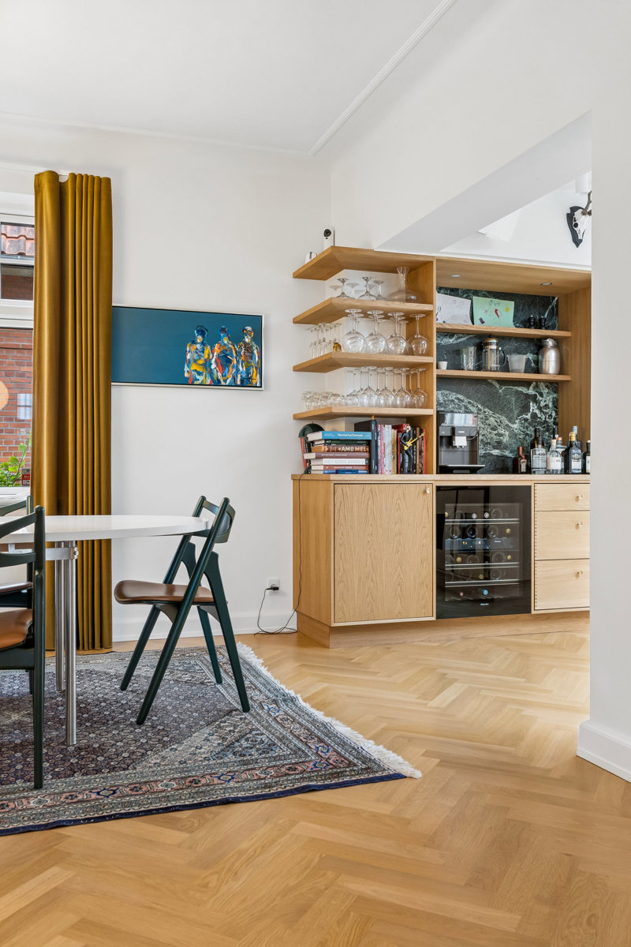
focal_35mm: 30
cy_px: 474
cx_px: 316
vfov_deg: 61.9
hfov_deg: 43.6
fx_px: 789
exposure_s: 1/2
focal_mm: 20
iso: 200
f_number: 8
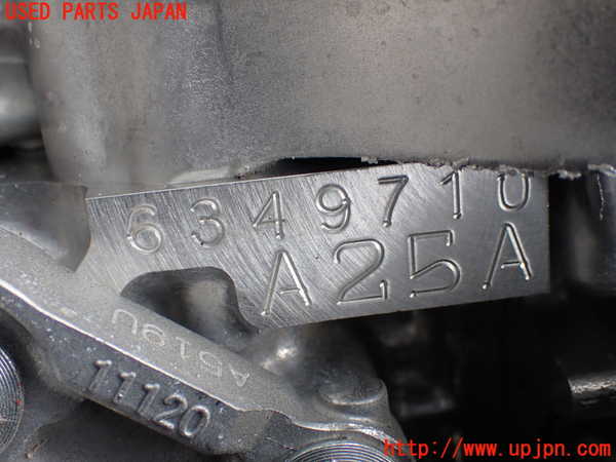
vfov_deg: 29.1
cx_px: 308
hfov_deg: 38.2
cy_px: 231
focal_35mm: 50
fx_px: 890
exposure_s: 1/200
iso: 160
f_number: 3.2
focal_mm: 9.01
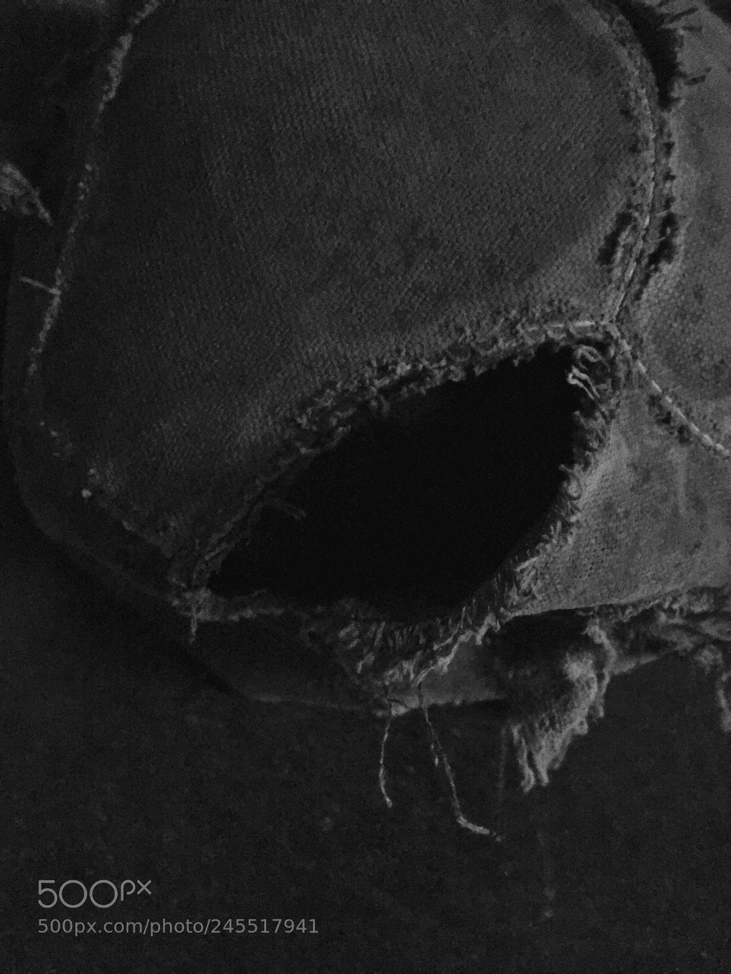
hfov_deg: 48.2
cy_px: 487
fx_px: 817
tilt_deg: -61.7
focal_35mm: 29
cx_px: 366
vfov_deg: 61.7
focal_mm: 4.15
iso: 2000
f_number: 2.2
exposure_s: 1/17
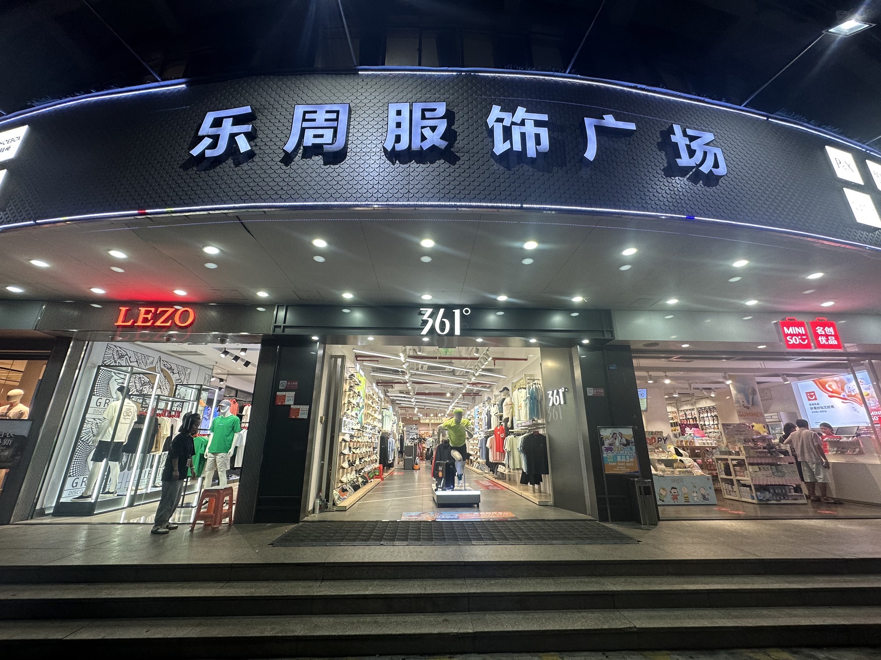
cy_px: 330
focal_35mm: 14
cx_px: 440
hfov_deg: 102.1
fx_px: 356
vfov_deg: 85.7
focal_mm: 2.22
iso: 100
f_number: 2.2
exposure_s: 1/100
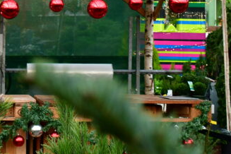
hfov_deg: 15.0
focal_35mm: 134
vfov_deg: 10.3
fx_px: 858
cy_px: 55
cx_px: -16
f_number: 4
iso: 500
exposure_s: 1/200
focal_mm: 27
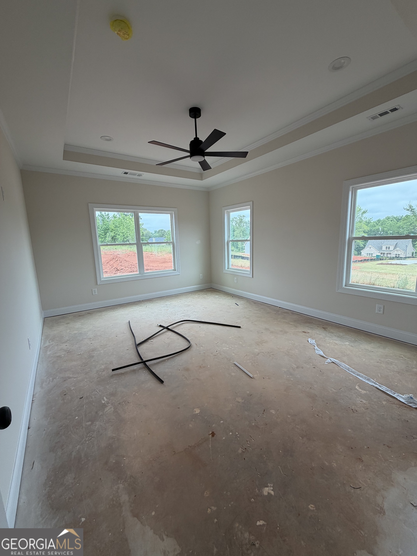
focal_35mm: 14
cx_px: 208
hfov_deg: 85.7
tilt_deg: -9.1
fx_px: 225
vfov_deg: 102.1
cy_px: 278
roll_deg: +1.4
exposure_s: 1/121
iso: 64
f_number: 2.2
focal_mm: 2.22
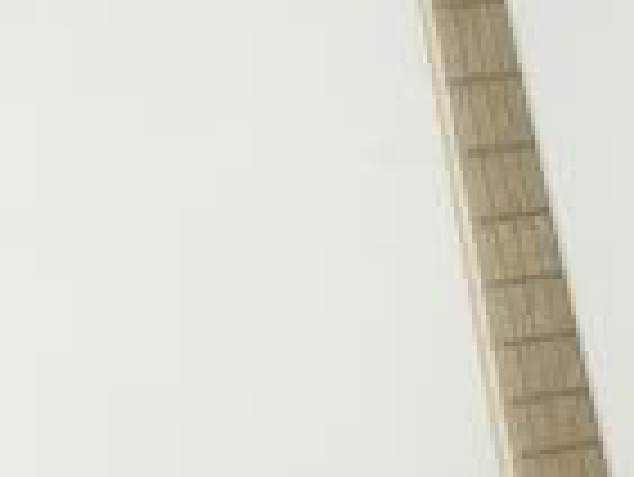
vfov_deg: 6.8
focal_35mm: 216
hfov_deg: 9.1
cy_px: 693
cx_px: 647
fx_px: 3959
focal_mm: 6.2
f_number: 2.7
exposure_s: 1/60
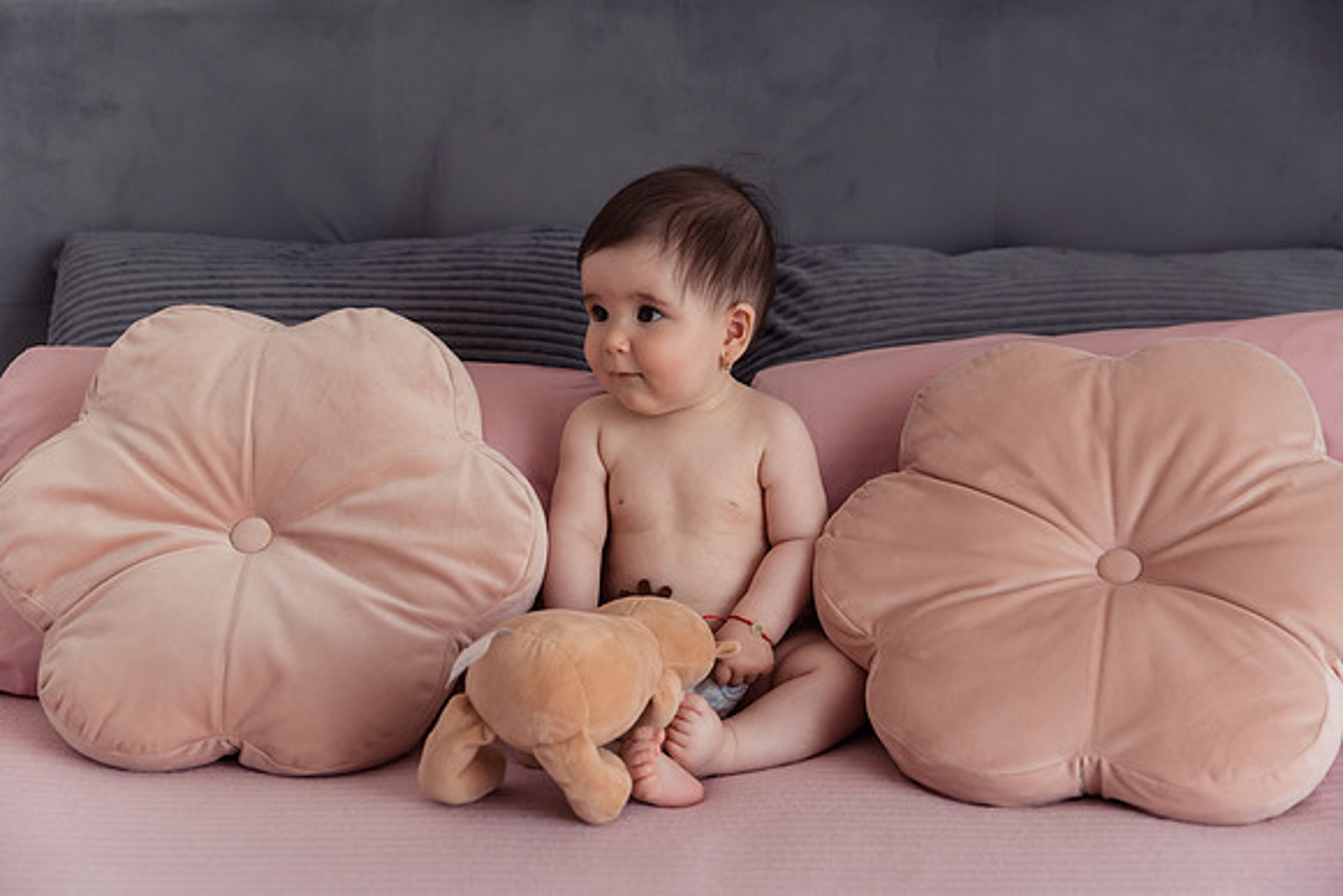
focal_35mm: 50
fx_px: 1866
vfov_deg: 27.0
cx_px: 672
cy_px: 448
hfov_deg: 39.6
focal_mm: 50
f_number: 3.2
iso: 800
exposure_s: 1/250
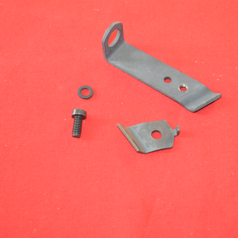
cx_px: 135
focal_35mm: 74
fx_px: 576
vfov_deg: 23.4
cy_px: 107
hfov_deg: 23.3
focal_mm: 34
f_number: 5.6
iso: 400
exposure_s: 1/30
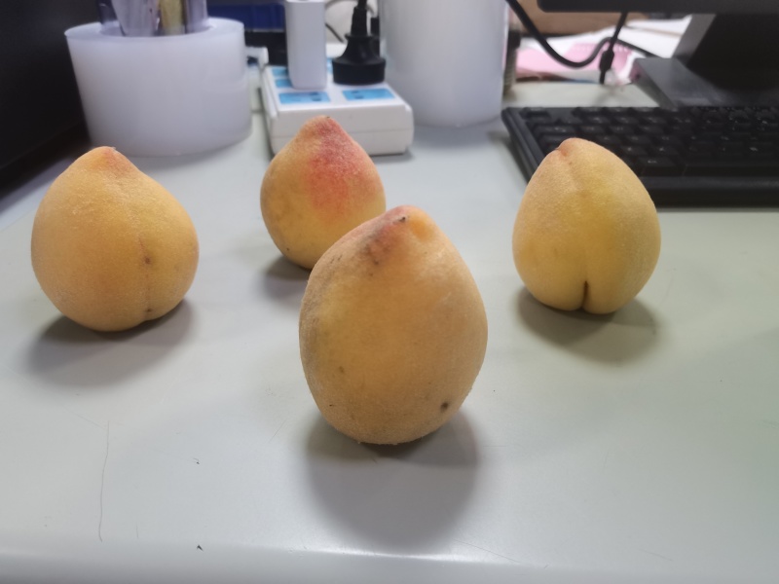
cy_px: 292
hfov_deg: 65.3
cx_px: 390
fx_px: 608
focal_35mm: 27
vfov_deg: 51.4
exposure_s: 1/50
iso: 250
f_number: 1.9
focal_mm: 4.94
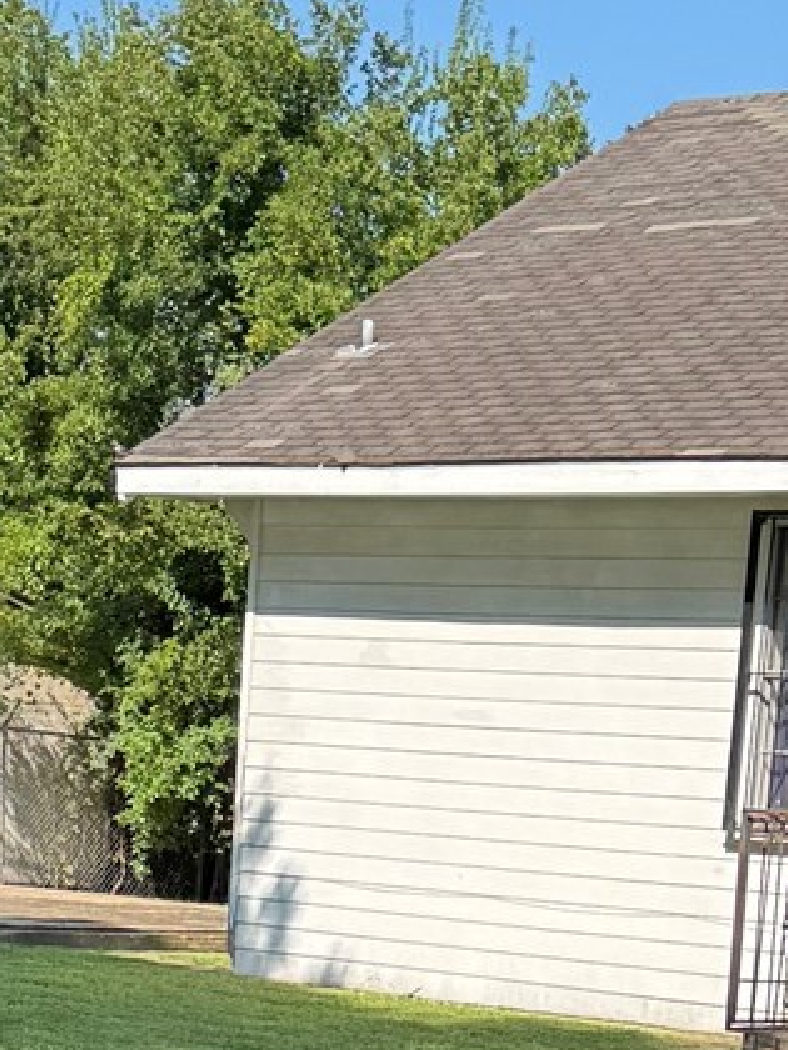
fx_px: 3551
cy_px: 1600
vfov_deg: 15.5
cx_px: 310
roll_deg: -4.1
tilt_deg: -11.3
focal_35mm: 117
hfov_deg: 12.7
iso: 80
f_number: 1.78
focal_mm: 6.76
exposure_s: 1/2041
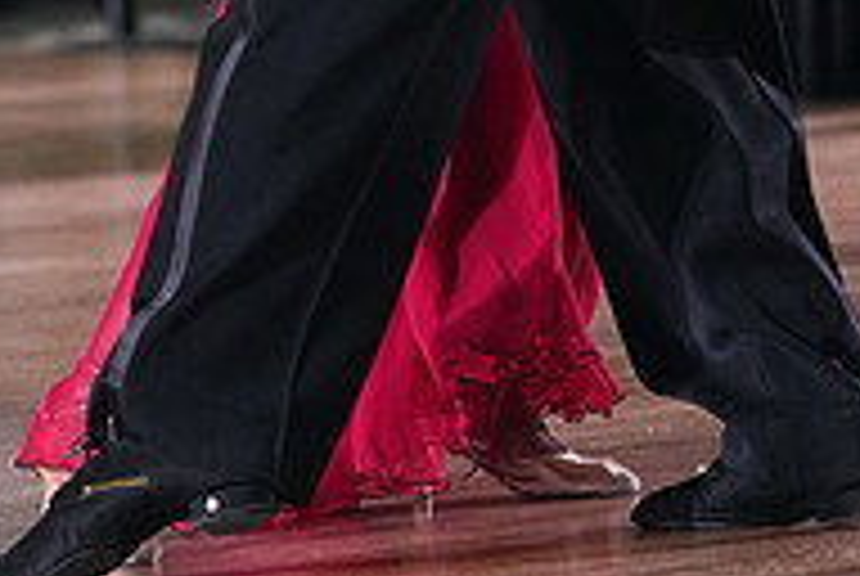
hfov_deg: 4.2
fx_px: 11676
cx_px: 313
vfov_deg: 2.8
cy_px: -536
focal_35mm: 488
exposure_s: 1/400
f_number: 4.5
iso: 6400
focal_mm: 161
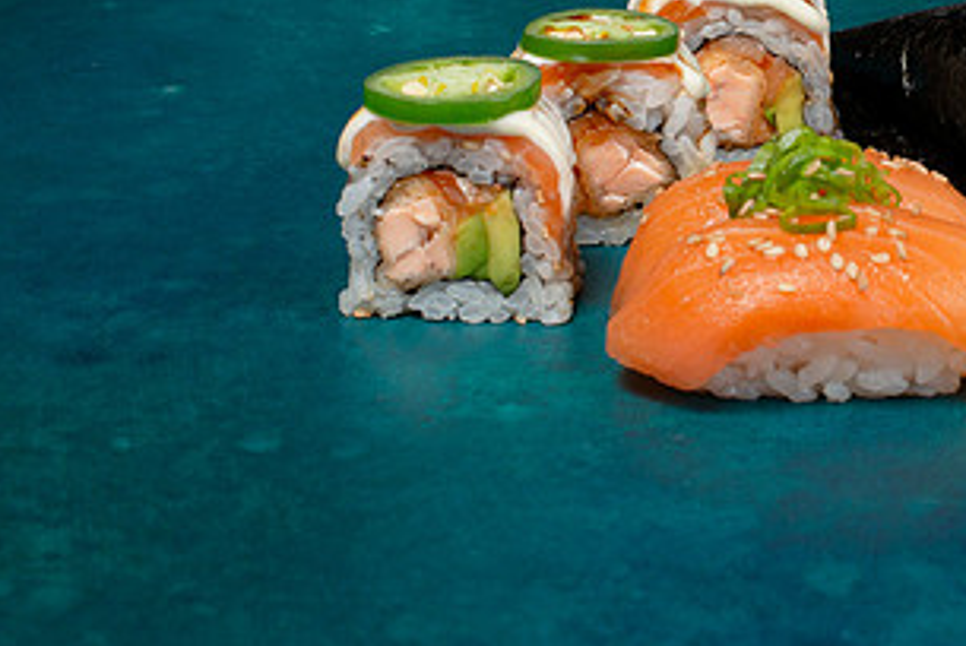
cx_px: 858
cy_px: 204
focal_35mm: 95
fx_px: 2552
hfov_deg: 21.0
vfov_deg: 14.4
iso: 250
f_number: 11
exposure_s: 1/80
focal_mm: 50
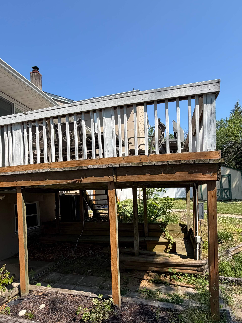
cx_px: 110
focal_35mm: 22
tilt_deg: +0.2
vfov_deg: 75.4
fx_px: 205
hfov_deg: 61.0
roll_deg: +2.2
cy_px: 197
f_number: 2.2
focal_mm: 2.22
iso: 40
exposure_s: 1/770
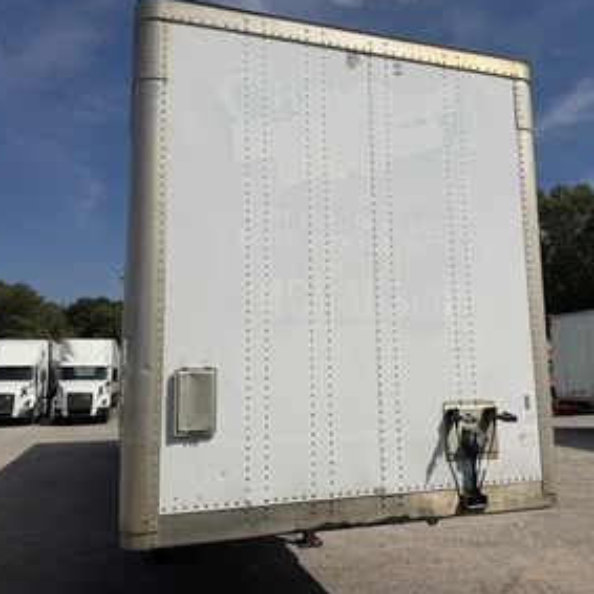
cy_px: 292
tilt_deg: +6.9
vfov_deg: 54.0
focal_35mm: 30
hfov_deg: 54.0
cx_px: 325
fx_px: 582
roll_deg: +0.7
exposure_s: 1/14286
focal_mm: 6.76
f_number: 1.78
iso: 80
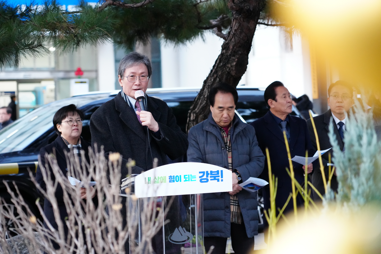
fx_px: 1111
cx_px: 190
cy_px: 127
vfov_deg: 13.0
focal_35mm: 105
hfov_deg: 19.5
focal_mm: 105
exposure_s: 1/125
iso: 6400
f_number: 4
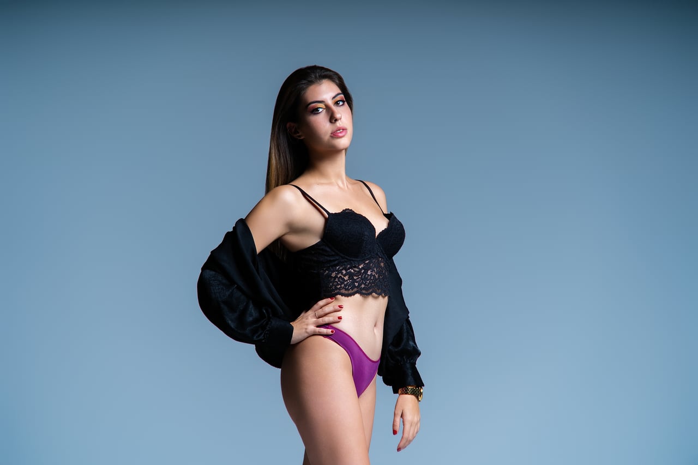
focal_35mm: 198
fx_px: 3838
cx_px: 349
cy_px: 232
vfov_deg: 6.9
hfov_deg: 10.4
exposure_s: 1/250
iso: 100
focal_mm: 198
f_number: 7.1
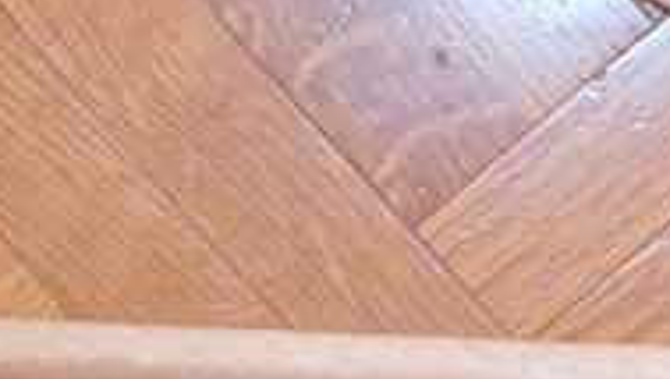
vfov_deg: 8.8
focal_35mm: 138
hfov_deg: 14.8
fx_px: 2455
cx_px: -202
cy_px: 71
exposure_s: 1/30
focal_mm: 4.2
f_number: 3
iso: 125
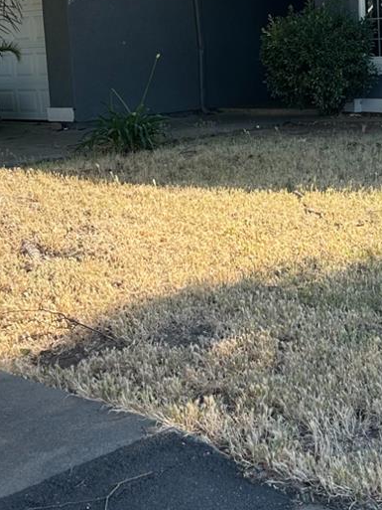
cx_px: 333
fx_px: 1118
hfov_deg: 19.1
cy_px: 142
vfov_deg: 25.4
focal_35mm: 76
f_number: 1.5
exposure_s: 1/1252
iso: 50
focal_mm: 5.7
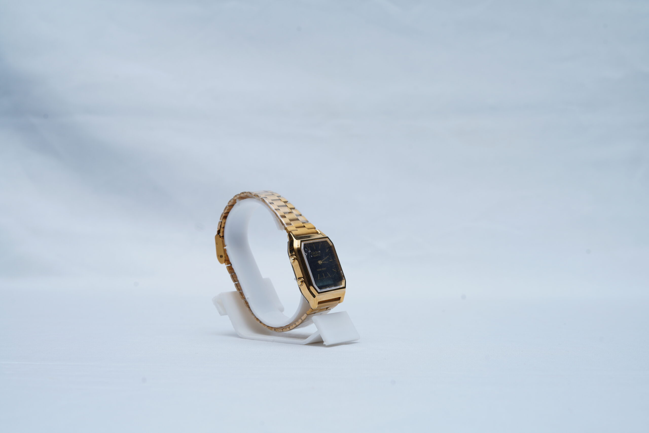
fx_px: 901
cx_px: 324
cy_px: 216
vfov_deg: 27.0
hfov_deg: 39.6
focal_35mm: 50
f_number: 9
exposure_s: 1/160
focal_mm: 50
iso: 125
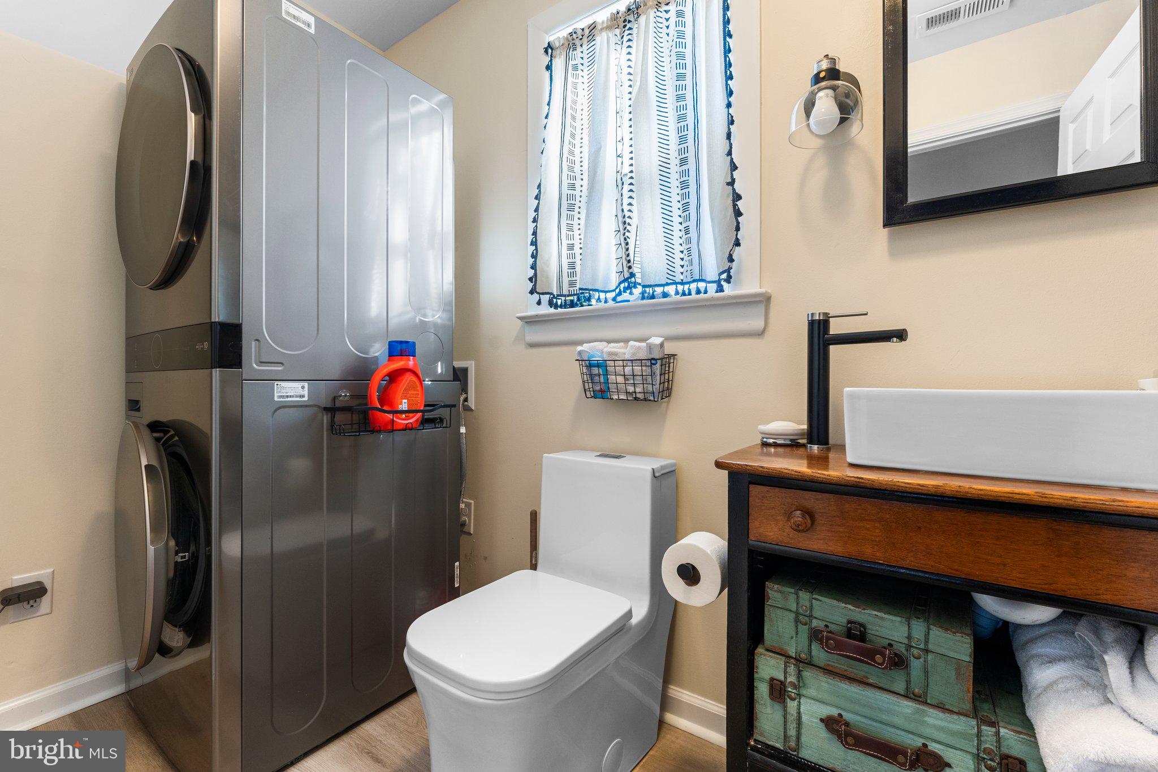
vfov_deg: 76.6
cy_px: 386
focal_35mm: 15
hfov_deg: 99.7
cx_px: 579
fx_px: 489
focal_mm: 15.2
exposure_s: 1/25
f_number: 7.1
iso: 1000
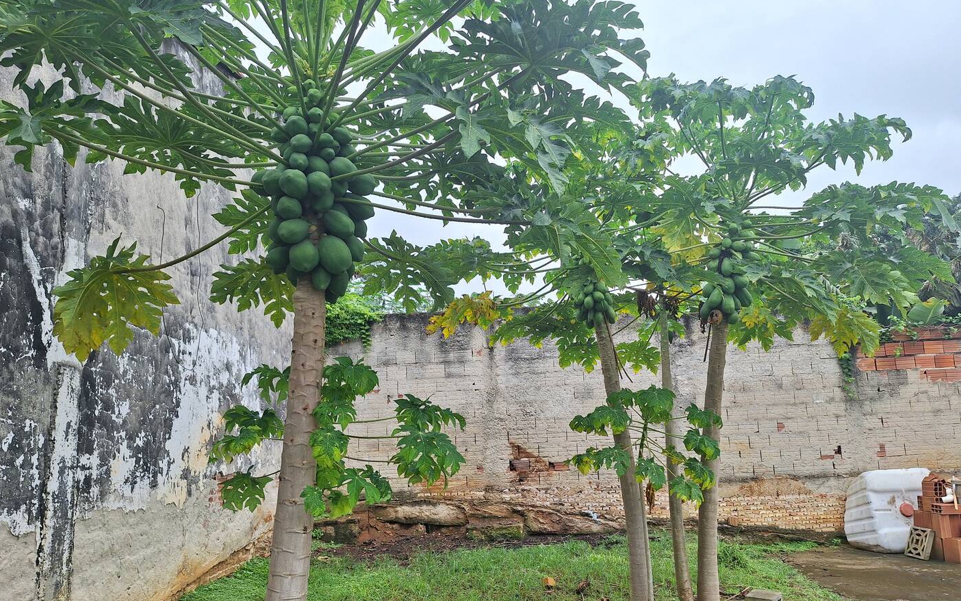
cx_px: 483
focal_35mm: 25
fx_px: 655
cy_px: 343
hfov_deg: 72.5
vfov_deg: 49.1
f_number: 1.8
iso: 40
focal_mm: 5.54
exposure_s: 1/1325
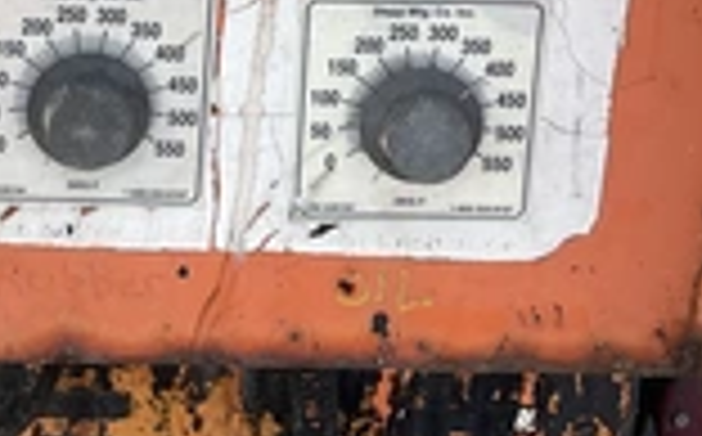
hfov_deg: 25.8
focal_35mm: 79
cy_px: -135
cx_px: 162
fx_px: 1509
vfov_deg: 15.6
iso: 25
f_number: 1.8
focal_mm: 3
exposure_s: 1/425
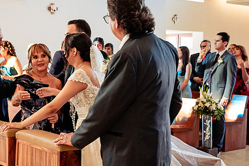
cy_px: 83
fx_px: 470
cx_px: 54
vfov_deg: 20.0
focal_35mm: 68
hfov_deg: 29.1
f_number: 4.5
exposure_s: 1/125
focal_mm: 35
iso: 2000
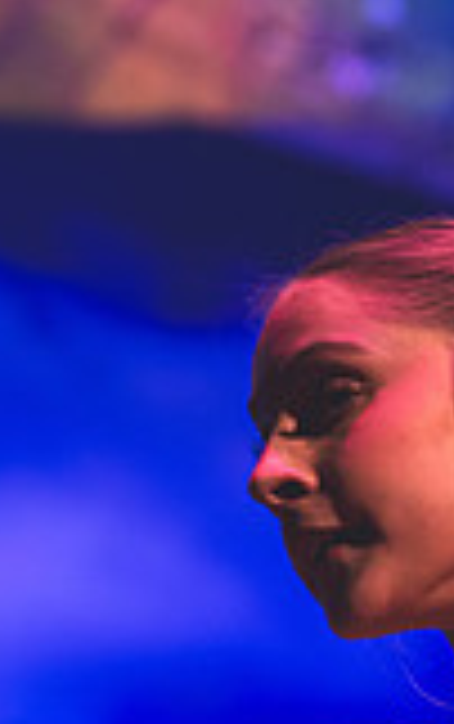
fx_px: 5074
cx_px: 324
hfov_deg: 5.1
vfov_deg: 8.1
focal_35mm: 257
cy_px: 542
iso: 1800
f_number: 2.8
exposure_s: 1/250
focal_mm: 70
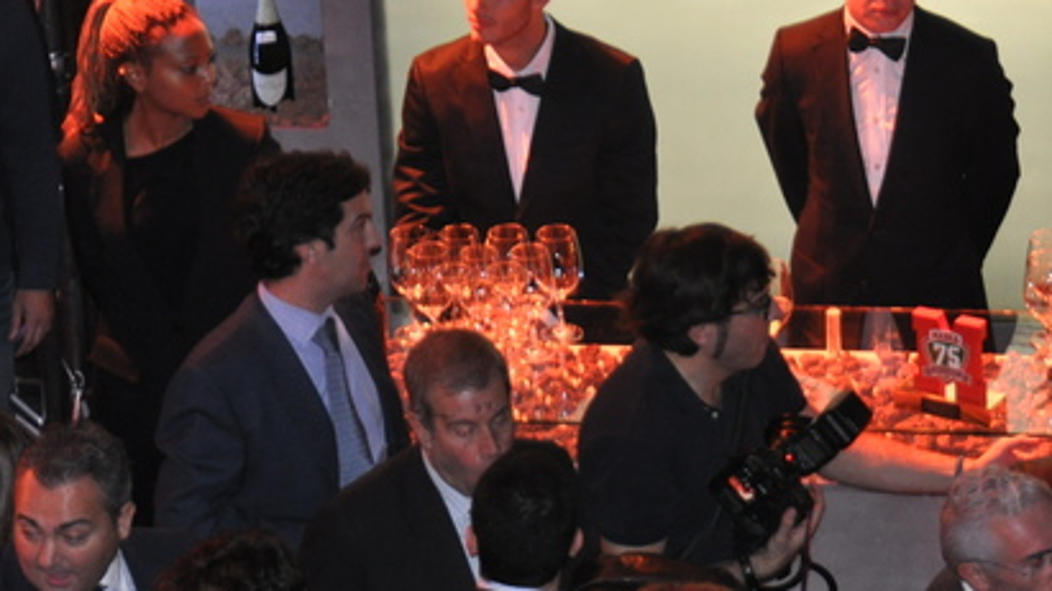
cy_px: 198
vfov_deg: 5.3
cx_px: 701
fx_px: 6387
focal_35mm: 229
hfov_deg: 9.4
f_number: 5
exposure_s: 1/60
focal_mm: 75
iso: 800
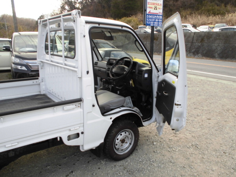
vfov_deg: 48.2
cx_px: 118
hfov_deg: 61.7
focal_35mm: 29
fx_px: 198
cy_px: 88
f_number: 3.7
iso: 100
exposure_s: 1/80
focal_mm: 5.3
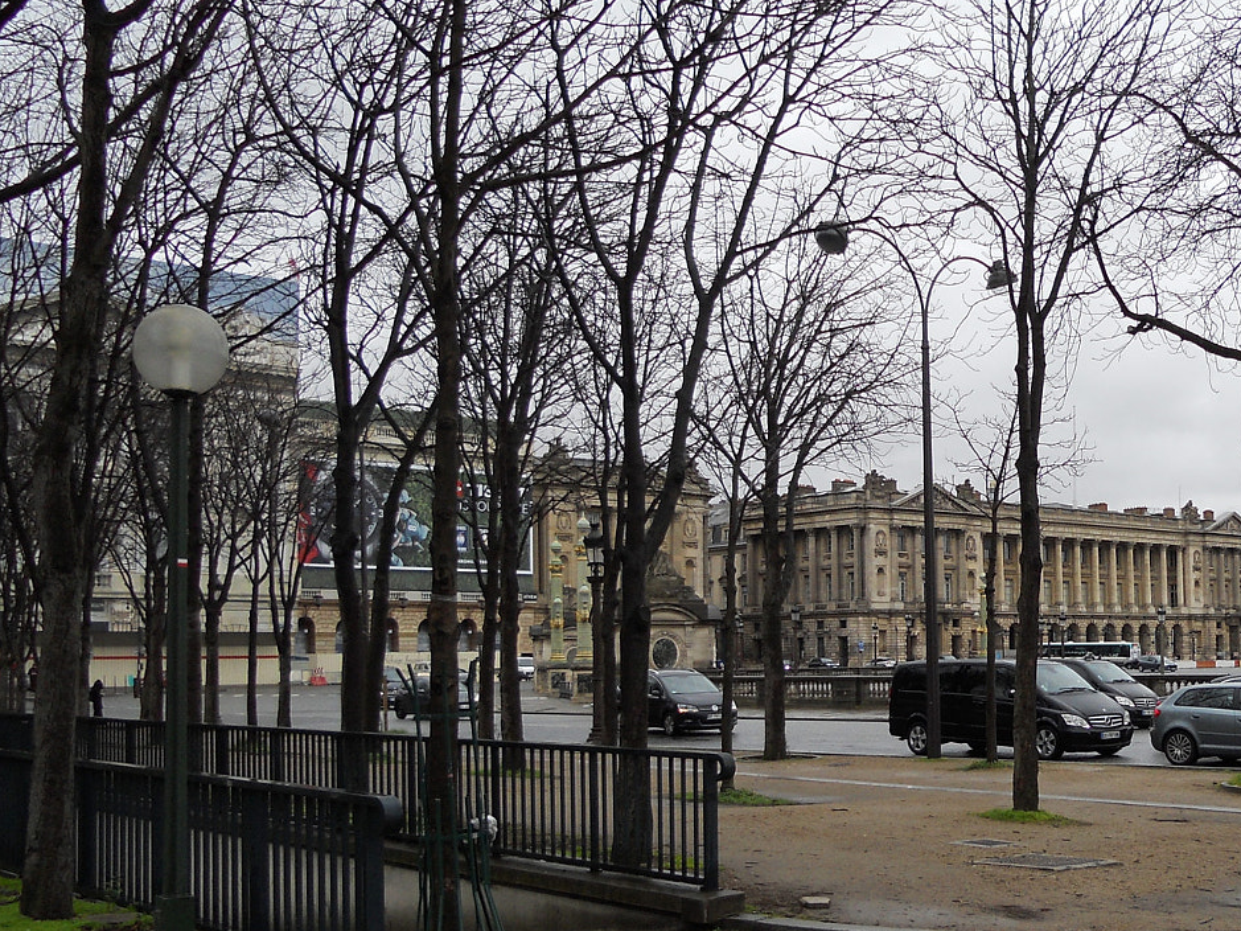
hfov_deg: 40.5
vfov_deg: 31.4
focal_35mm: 46
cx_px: 876
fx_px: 1649
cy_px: 562
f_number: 3.2
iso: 80
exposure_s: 1/250
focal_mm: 4.9
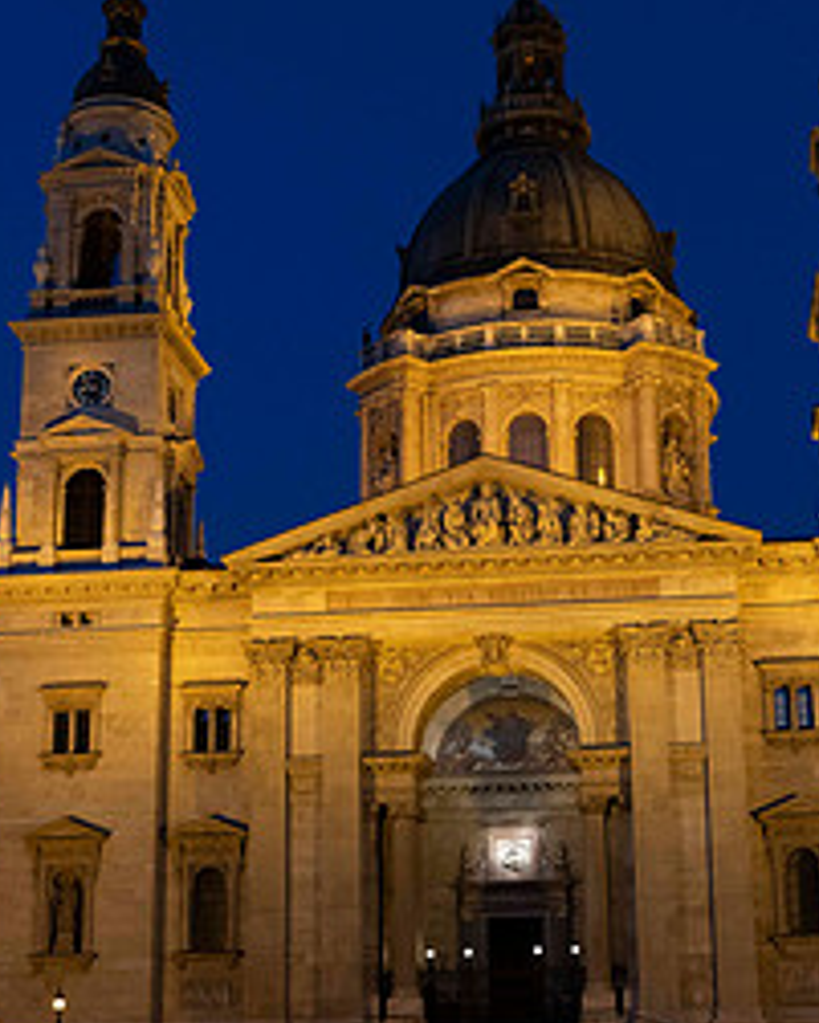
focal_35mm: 64
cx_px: 517
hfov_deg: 23.8
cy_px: 550
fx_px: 1938
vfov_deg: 29.6
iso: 1800
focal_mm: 38
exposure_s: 1/80
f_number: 3.5
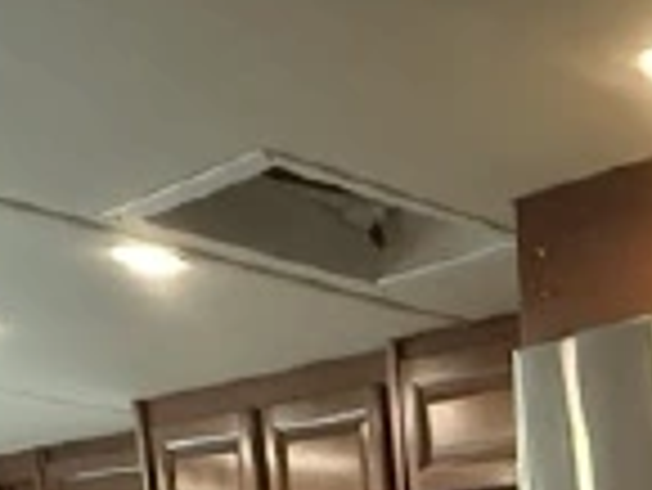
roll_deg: -2.1
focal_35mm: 77
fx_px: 1452
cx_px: 940
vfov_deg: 13.1
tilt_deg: -20.1
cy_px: 1250
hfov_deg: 21.7
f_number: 2.2
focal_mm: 2.22
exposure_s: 1/60
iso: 1000
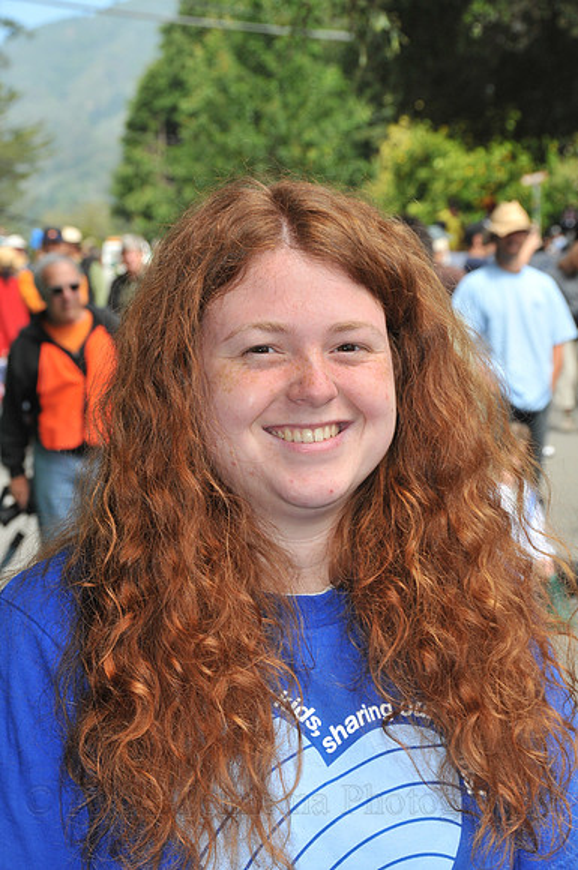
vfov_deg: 24.2
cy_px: 435
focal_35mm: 84
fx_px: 2029
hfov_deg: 16.2
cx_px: 289
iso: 400
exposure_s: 1/320
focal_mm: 56
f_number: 8
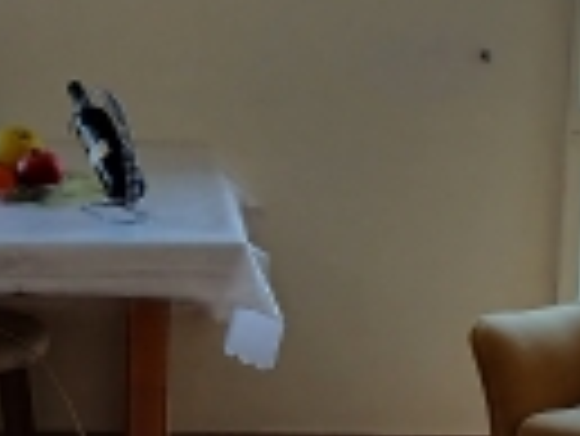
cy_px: 236
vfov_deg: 14.4
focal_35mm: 103
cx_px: 175
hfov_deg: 19.0
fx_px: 1727
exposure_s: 1/50
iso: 50
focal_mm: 3.98
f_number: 1.8
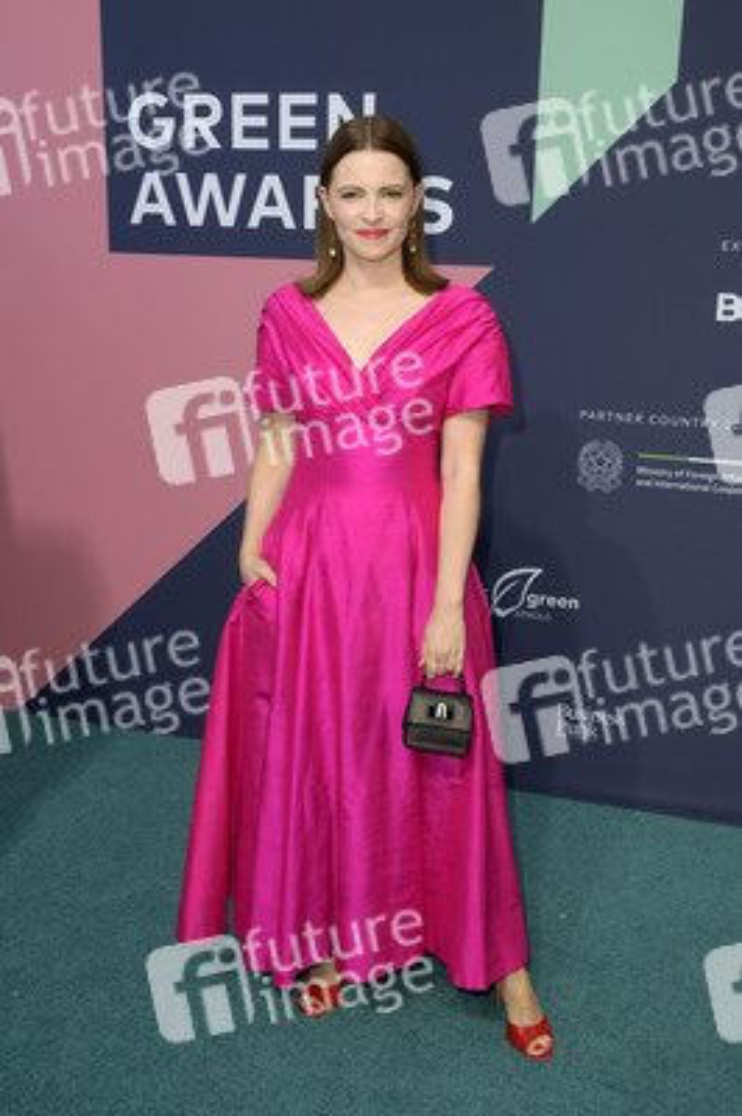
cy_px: 558
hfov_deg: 33.3
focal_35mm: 40
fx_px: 1239
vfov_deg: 48.5
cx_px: 371
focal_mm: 40
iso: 400
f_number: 9
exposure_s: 1/250
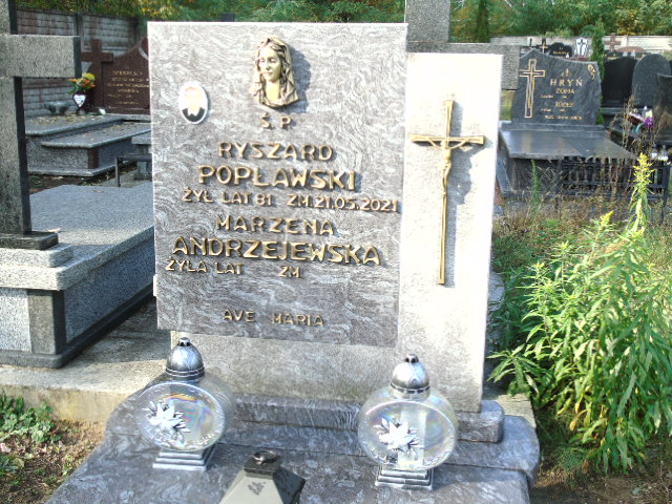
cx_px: 336
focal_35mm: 40
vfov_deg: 36.0
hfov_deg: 46.8
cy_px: 252
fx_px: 777
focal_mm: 7.1
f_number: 3.9
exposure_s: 1/125
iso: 80
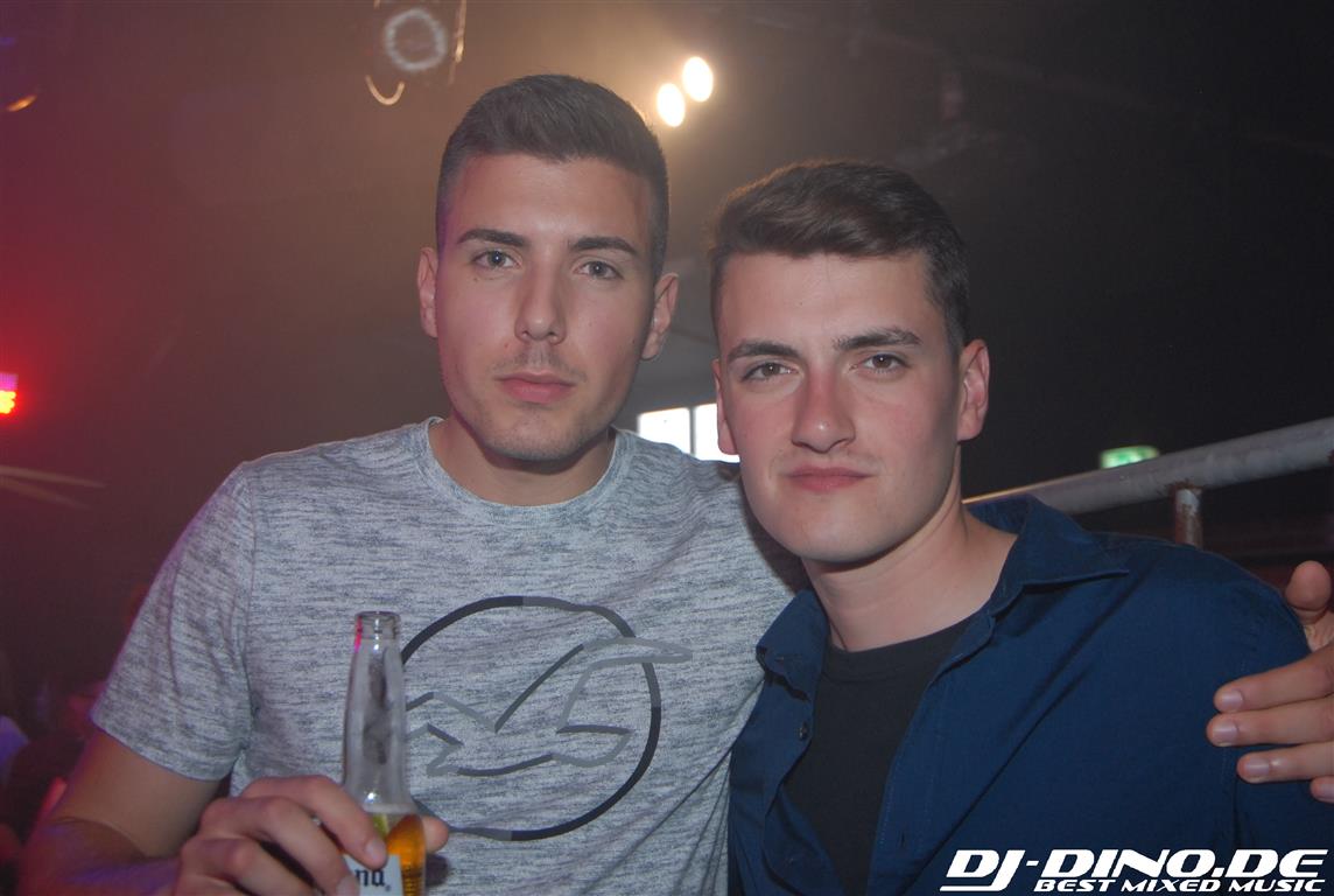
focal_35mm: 44
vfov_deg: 31.0
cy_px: 448
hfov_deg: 44.9
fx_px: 1615
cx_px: 667
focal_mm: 29
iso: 400
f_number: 5.6
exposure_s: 1/6
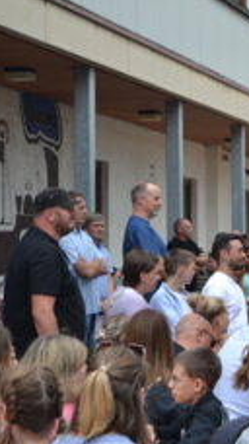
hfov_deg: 8.6
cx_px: 381
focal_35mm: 138
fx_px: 1622
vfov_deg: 15.6
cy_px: 194
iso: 100
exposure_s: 1/125
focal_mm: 50
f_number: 5.6
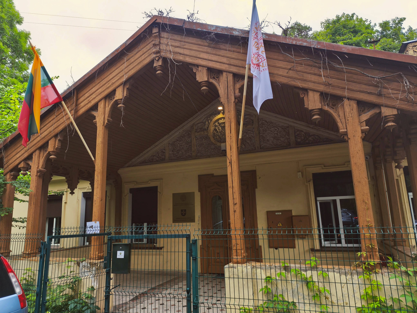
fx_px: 277
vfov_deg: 58.9
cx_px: 208
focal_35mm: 23
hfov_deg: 73.9
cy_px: 156
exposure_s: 1/99.9
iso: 80
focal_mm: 6.14
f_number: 1.65
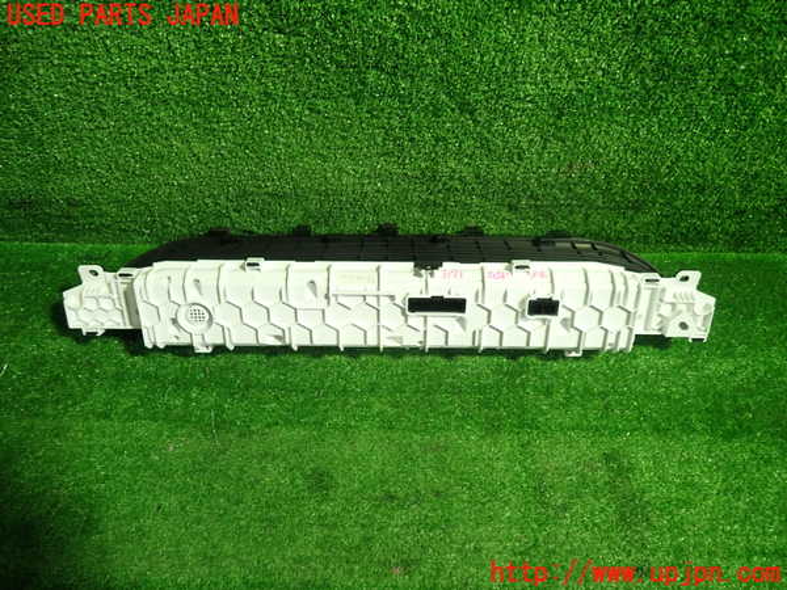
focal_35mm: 25
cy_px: 295
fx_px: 568
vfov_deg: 54.9
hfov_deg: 69.4
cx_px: 394
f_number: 2
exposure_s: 1/40
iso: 200
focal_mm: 4.5
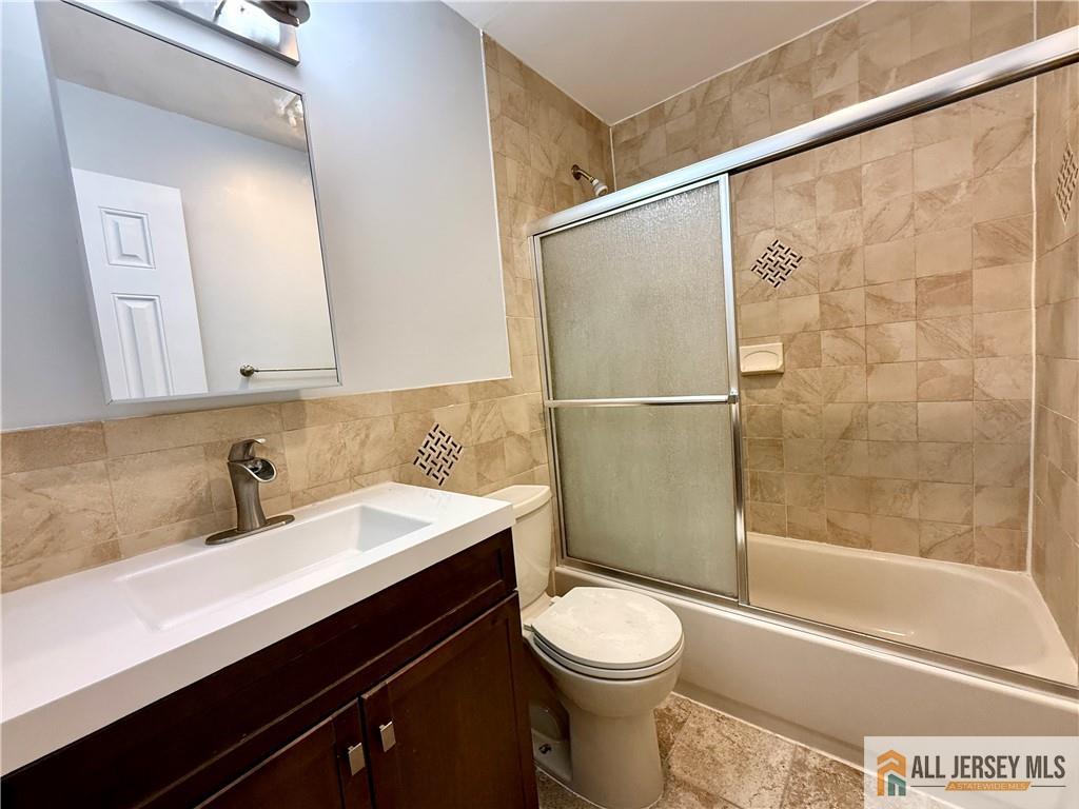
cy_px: 404
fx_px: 436
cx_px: 540
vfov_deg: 85.7
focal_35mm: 14
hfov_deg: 102.1
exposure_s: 1/120
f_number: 2.2
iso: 200
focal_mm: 2.22
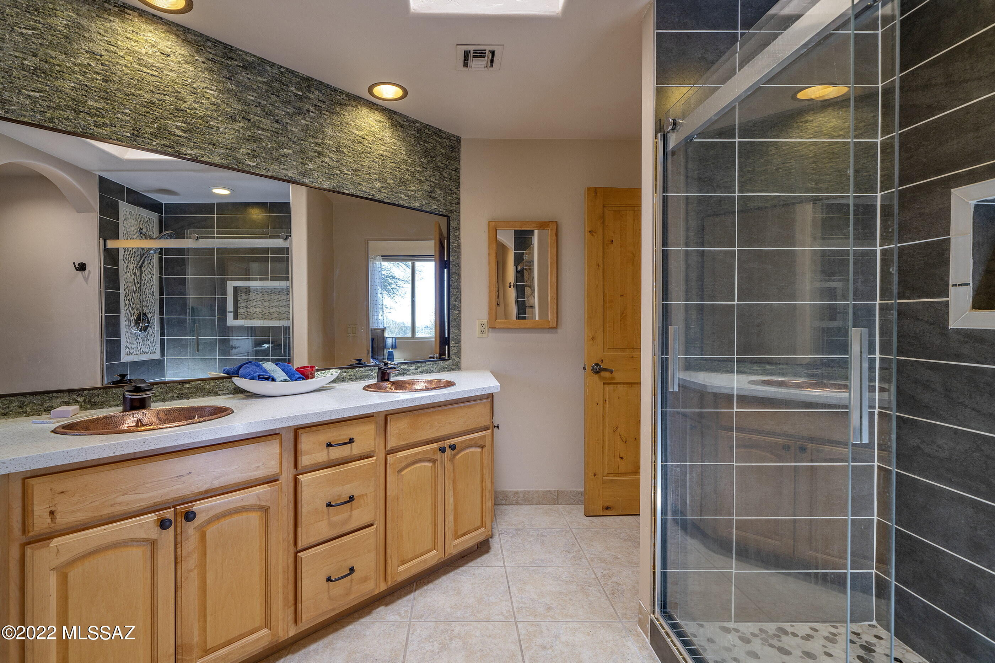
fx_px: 414
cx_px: 498
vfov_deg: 77.3
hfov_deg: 100.4
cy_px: 332
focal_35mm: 15
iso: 200
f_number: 7.1
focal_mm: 15
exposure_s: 1/3
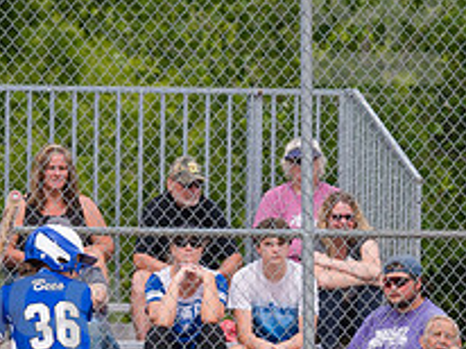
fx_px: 10932
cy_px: 335
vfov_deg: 1.8
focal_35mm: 813
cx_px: 54
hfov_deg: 2.4
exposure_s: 1/1600
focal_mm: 200
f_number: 5.6
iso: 320
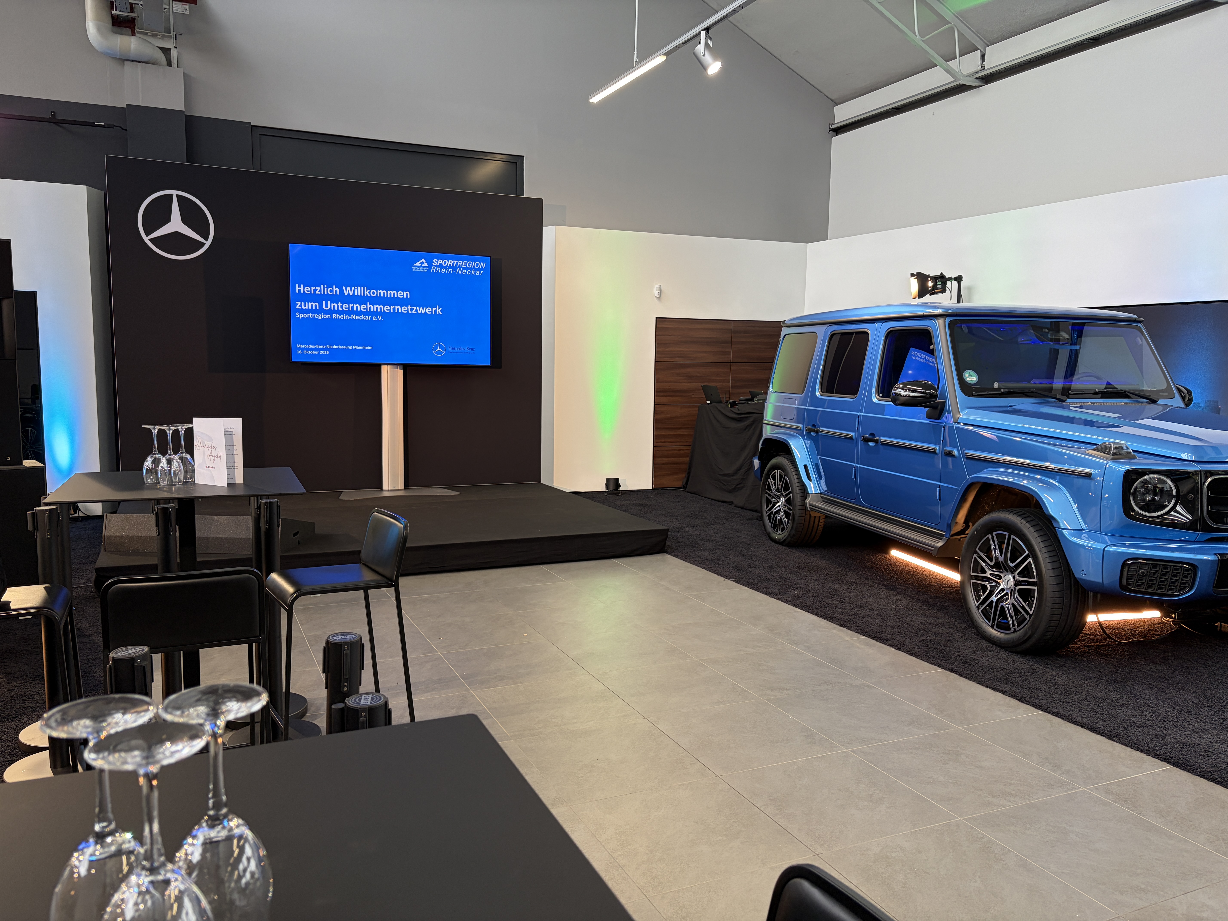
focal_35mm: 26
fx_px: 922
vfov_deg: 53.1
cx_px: 614
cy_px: 460
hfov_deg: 67.3
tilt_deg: -6.2
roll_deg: -1.3
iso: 64
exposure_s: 1/50
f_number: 1.6
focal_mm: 5.96
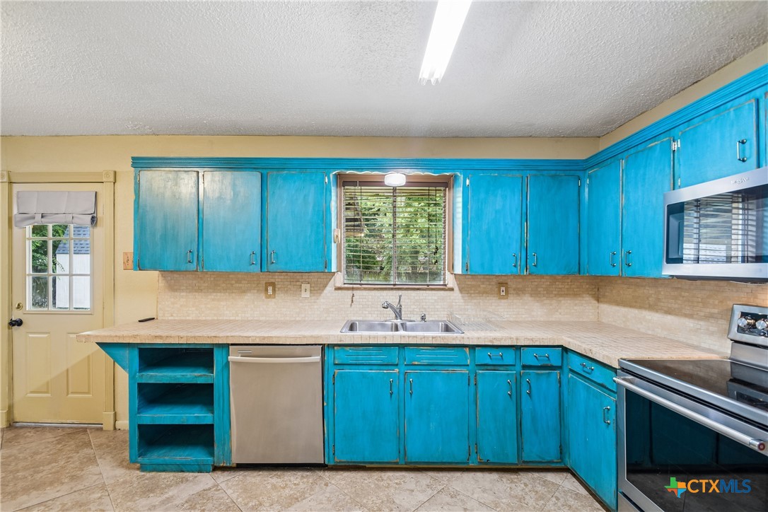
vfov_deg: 77.3
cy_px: 256
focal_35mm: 15
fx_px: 320
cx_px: 384
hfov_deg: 100.4
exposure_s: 1/4
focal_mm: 10
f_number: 8
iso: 400
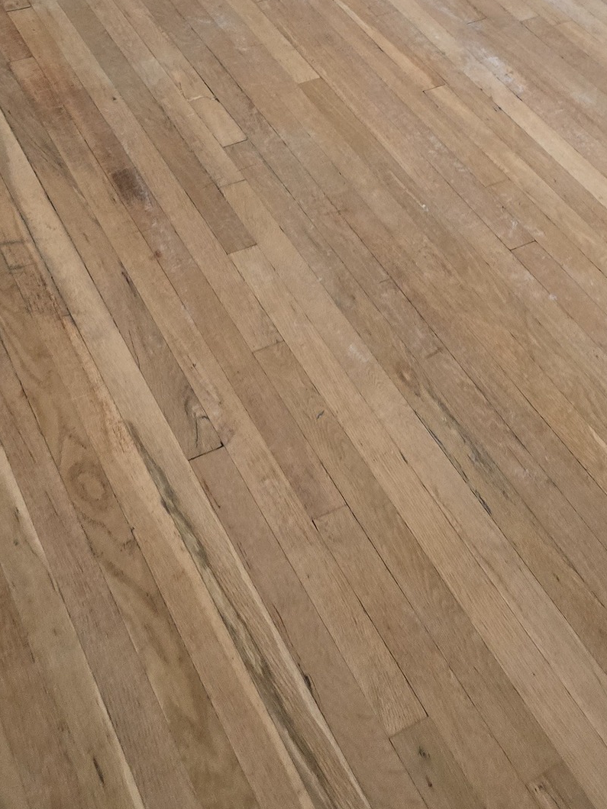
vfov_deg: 36.6
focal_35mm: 50
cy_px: 139
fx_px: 1169
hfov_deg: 29.1
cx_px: 353
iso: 800
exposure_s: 1/60
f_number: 1.7
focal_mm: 6.3
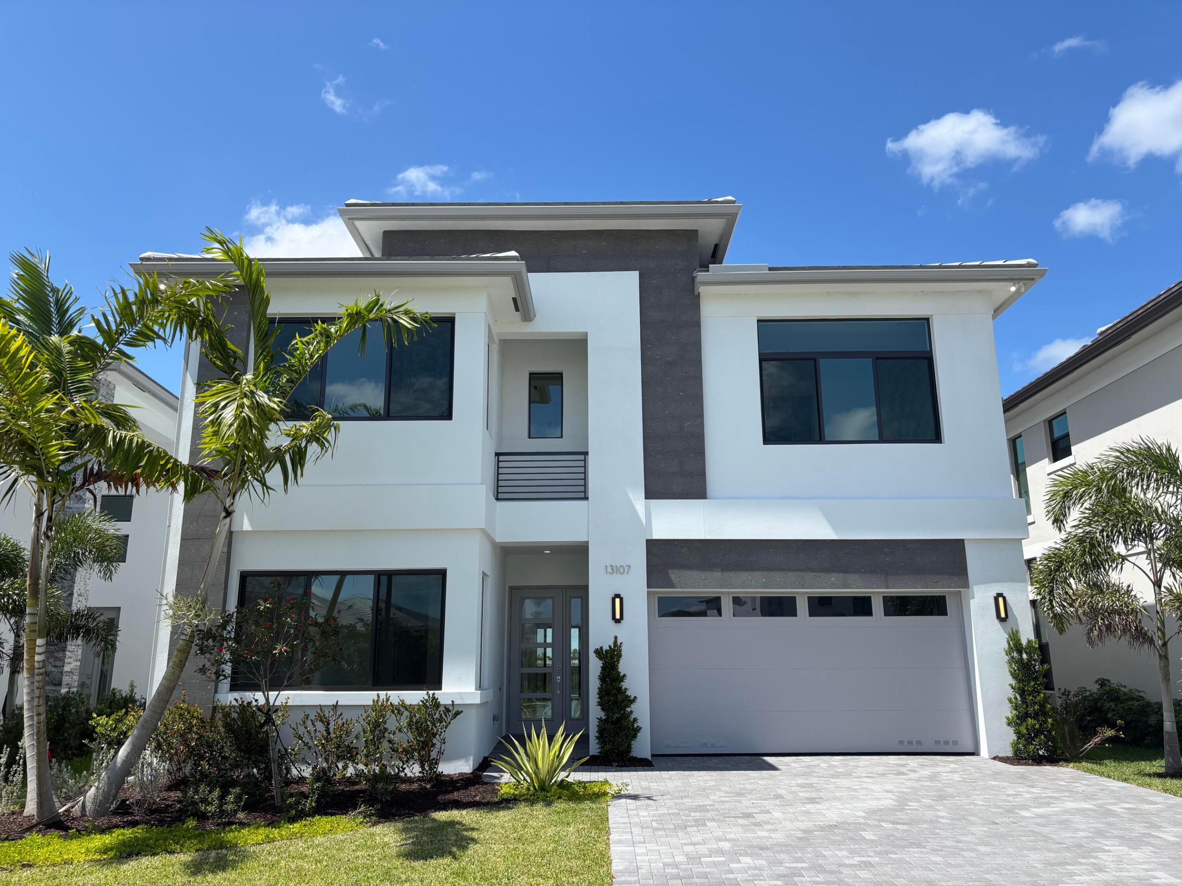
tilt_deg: +13.9
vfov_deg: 53.1
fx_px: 888
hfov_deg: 67.3
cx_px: 591
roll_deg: -0.4
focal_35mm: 26
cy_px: 443
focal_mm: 5.96
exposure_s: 1/3205
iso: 50
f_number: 1.6
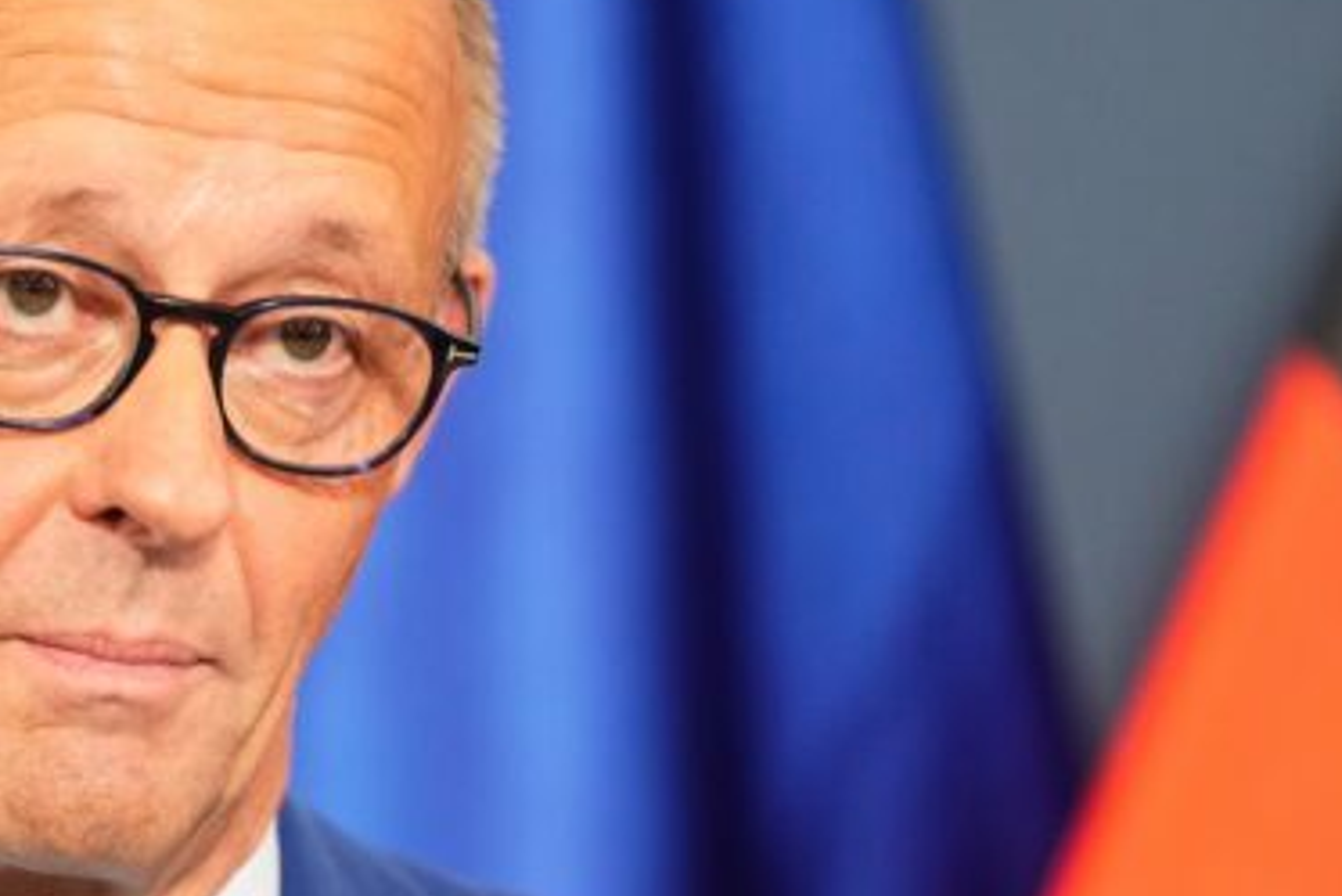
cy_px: 464
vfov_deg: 2.2
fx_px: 23045
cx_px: 112
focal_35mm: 618
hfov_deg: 3.3
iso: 2000
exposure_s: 1/320
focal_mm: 300
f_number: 2.8
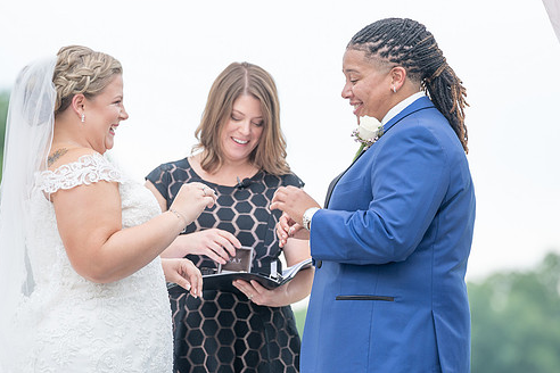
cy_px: 181
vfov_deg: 5.4
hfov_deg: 8.1
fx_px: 3935
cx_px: 266
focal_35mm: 253
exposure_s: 1/200
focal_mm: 198
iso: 160
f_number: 4
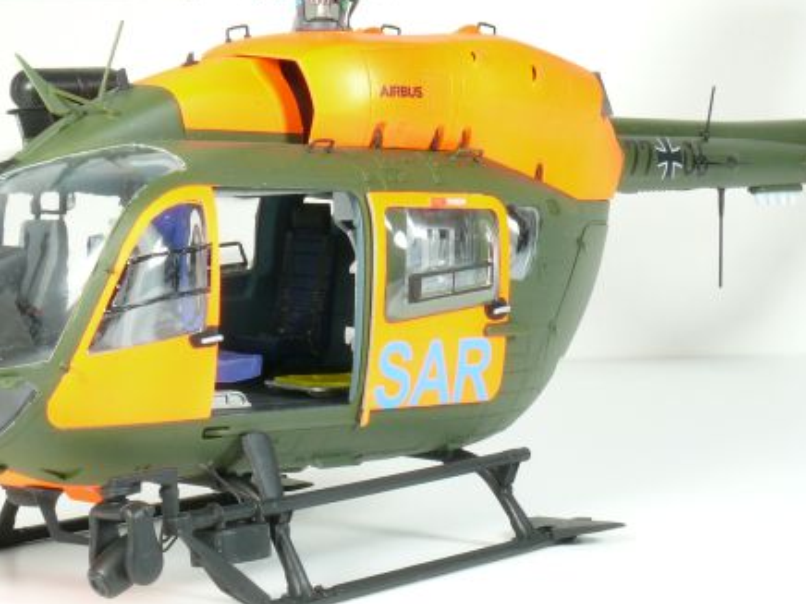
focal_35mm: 99
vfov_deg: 14.9
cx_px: 370
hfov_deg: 19.8
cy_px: 279
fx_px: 2305
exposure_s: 1/5
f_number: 11
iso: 100
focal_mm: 11.5
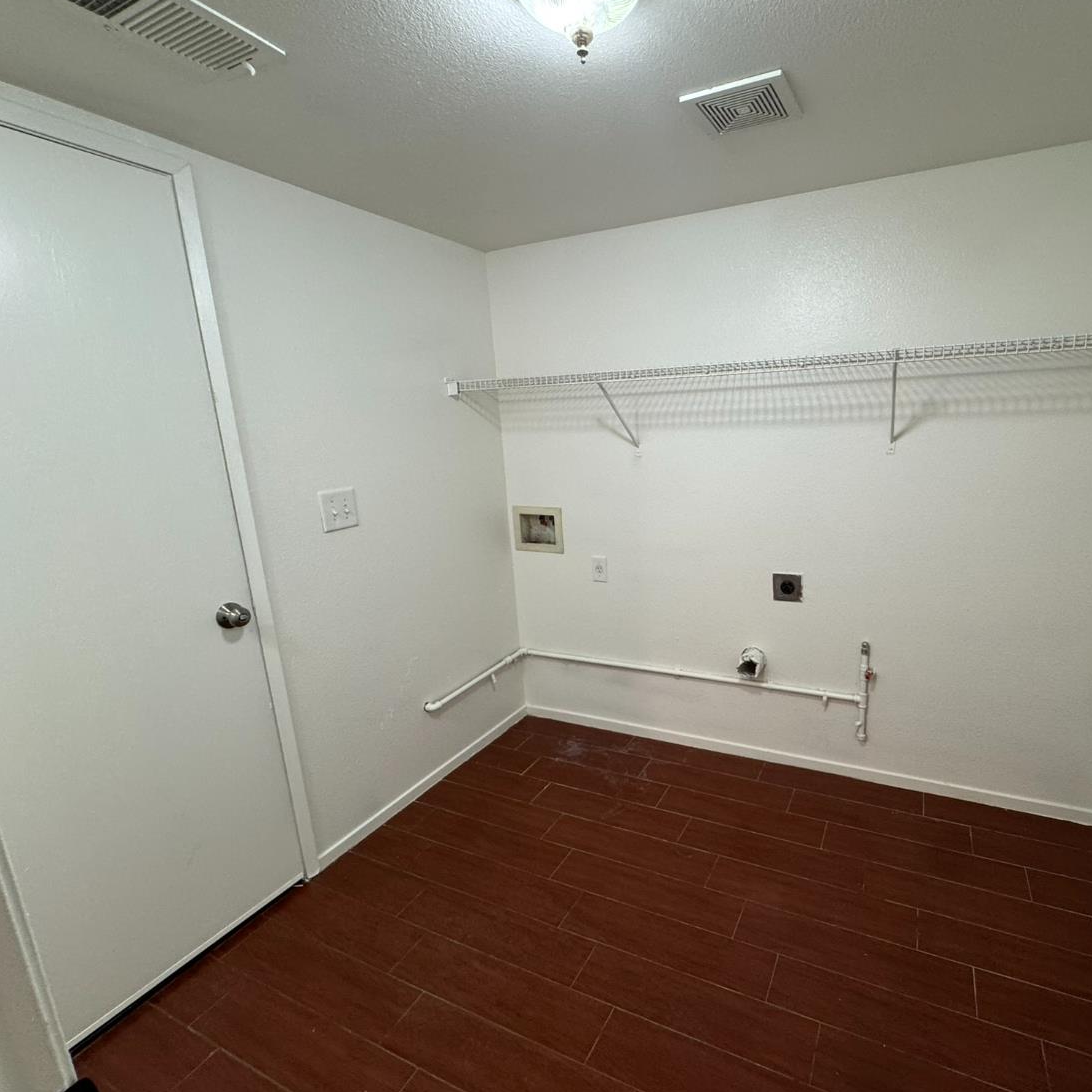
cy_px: 554
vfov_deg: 84.0
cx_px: 653
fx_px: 607
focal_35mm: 17
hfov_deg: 83.0
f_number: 2.2
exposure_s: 1/60
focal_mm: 2.22
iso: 160
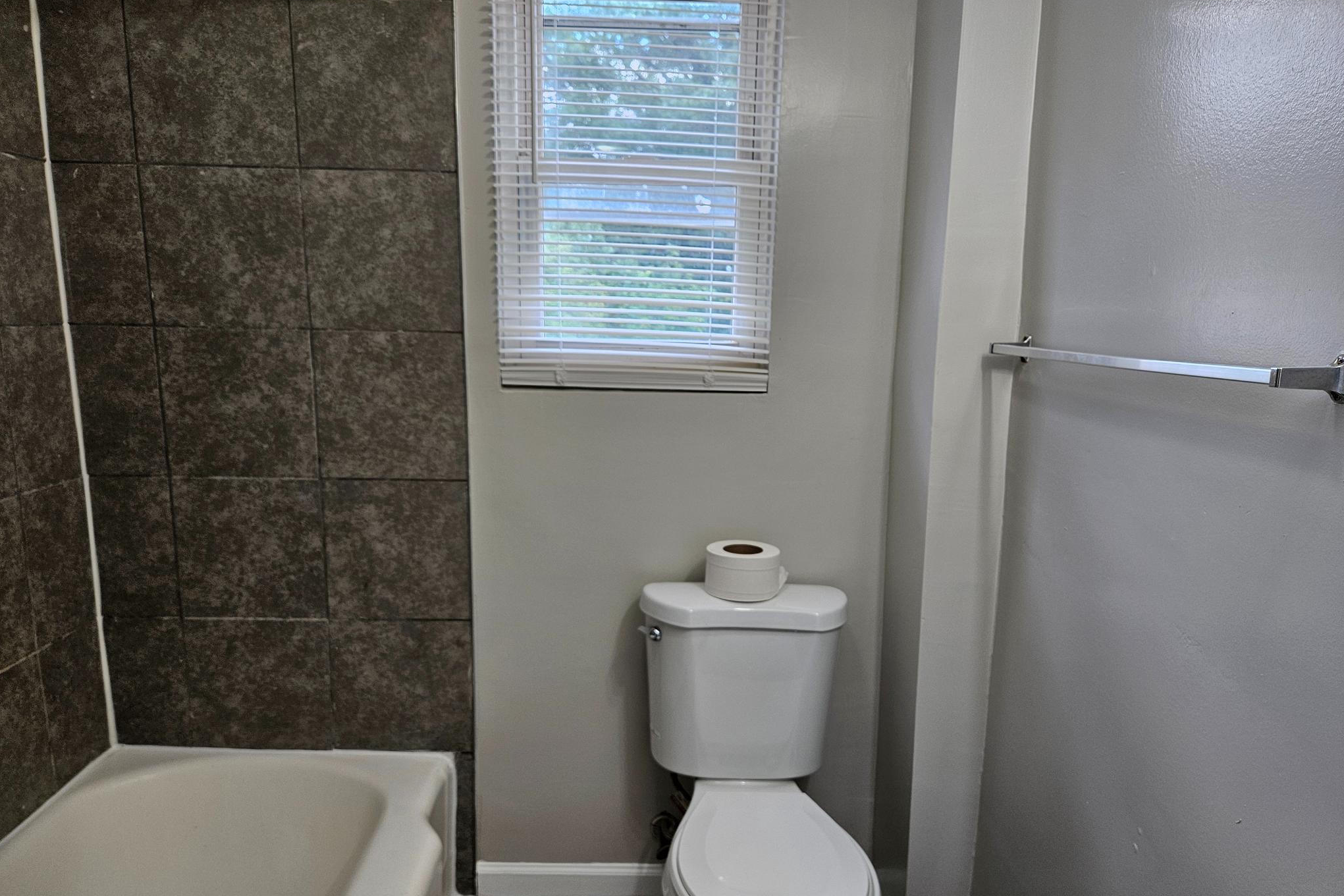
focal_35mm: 24
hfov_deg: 73.7
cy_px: 469
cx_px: 673
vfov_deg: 53.1
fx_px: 896
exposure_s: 1/120
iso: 80
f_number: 1.8
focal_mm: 5.4
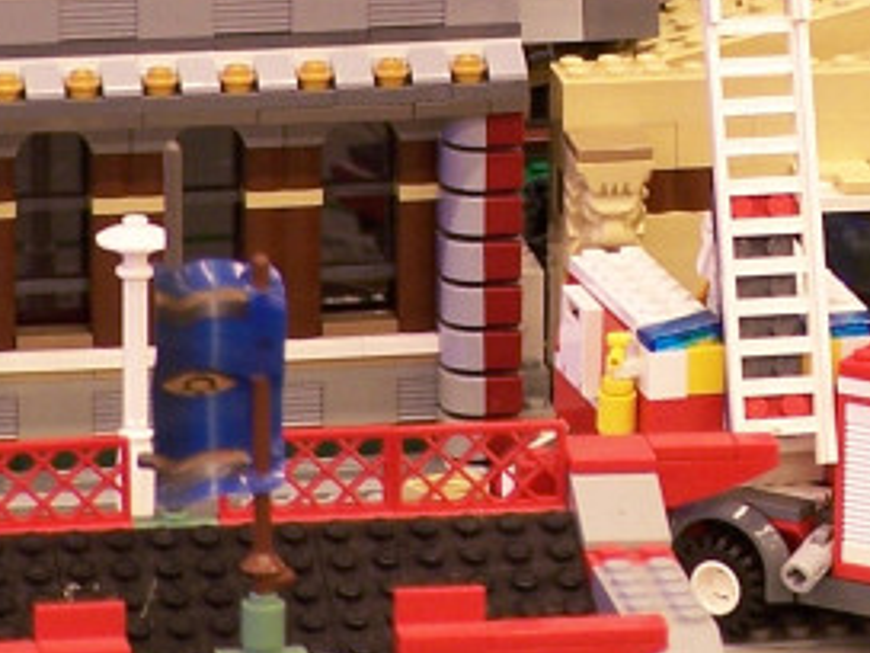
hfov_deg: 3.1
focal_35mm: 636
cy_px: -432
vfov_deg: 2.3
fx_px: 15985
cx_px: 1151
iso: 80
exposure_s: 1/3
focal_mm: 28
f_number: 3.2
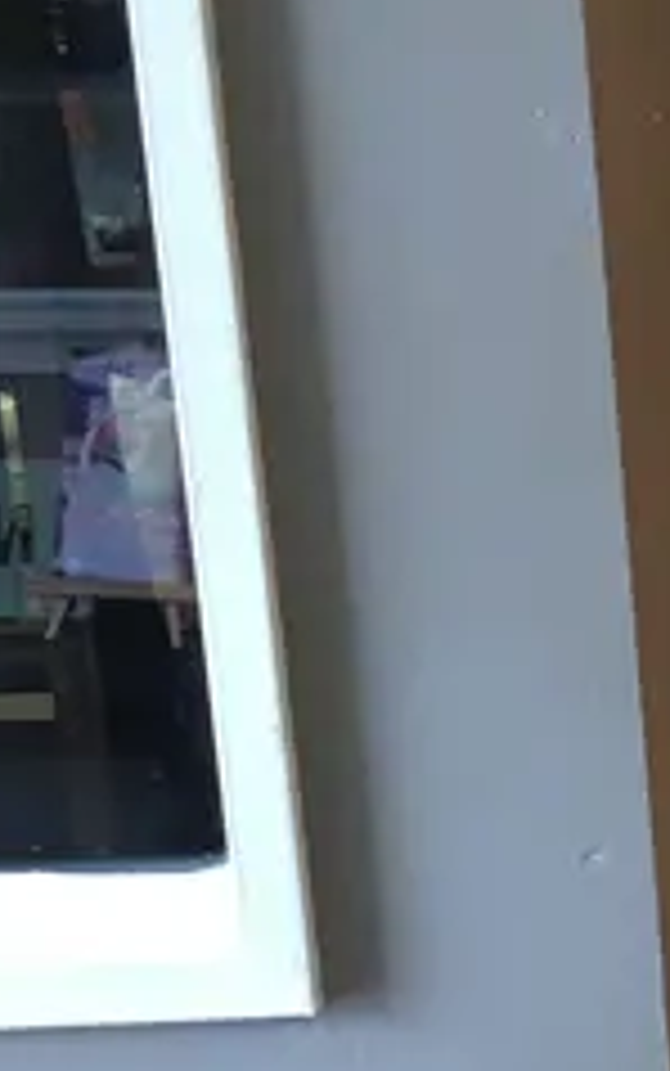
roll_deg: -1.3
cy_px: 990
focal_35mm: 132
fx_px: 3852
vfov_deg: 15.6
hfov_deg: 9.0
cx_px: 1610
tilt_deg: -16.0
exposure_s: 1/33
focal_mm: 4.15
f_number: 2.2
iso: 50
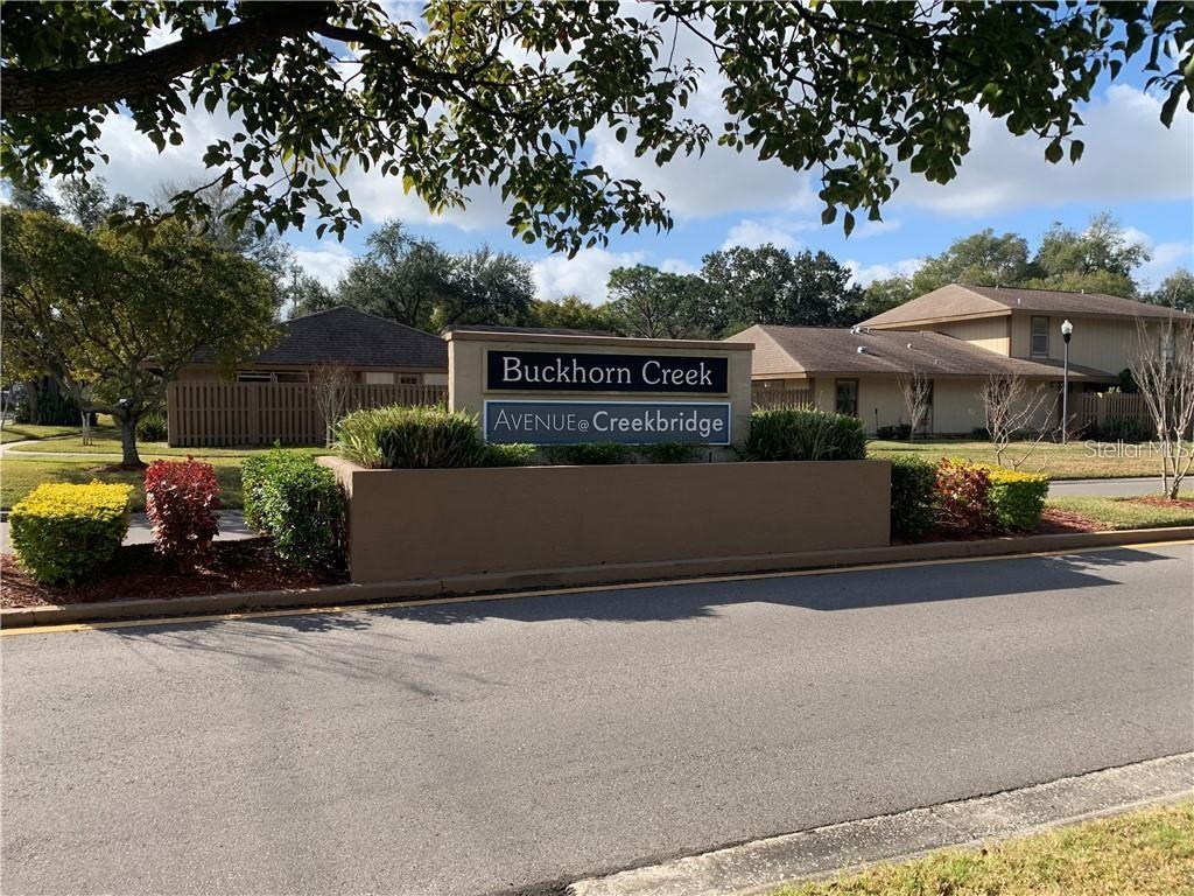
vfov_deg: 53.1
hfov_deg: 67.3
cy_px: 448
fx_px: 897
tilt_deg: -2.6
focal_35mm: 26
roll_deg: -0.3
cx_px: 597
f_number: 1.8
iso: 25
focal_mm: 4.25
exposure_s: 1/1490
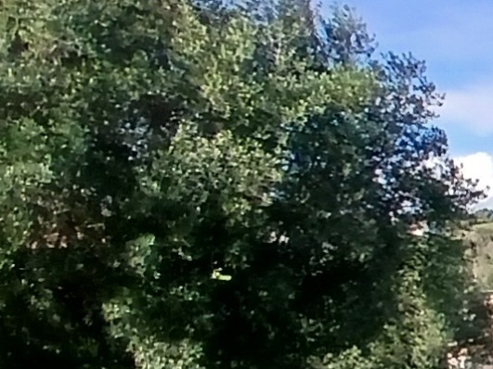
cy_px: 267
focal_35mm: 82
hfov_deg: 16.3
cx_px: 1061
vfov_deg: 17.9
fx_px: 1168
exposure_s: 1/1110
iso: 50
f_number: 2.2
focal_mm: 1.4
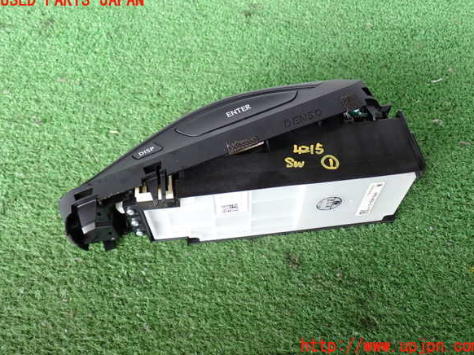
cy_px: 173
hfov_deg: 55.4
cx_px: 240
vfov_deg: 42.9
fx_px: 452
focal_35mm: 33
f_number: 2.4
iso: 200
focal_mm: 5.79
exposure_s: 1/60
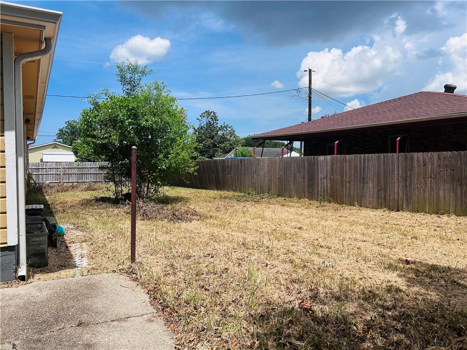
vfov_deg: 53.1
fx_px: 351
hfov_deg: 67.3
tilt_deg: -1.5
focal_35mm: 26
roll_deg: +0.0
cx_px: 234
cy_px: 175
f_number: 1.5
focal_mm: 5.7
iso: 50
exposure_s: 1/5076
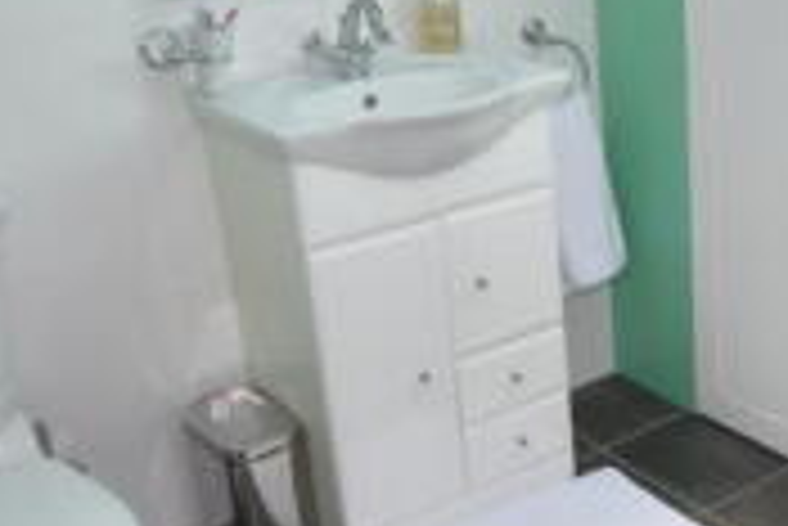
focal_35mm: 56
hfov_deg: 32.9
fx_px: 1227
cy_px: 236
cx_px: 777
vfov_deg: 24.2
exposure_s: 1/250
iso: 400
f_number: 4
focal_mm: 10
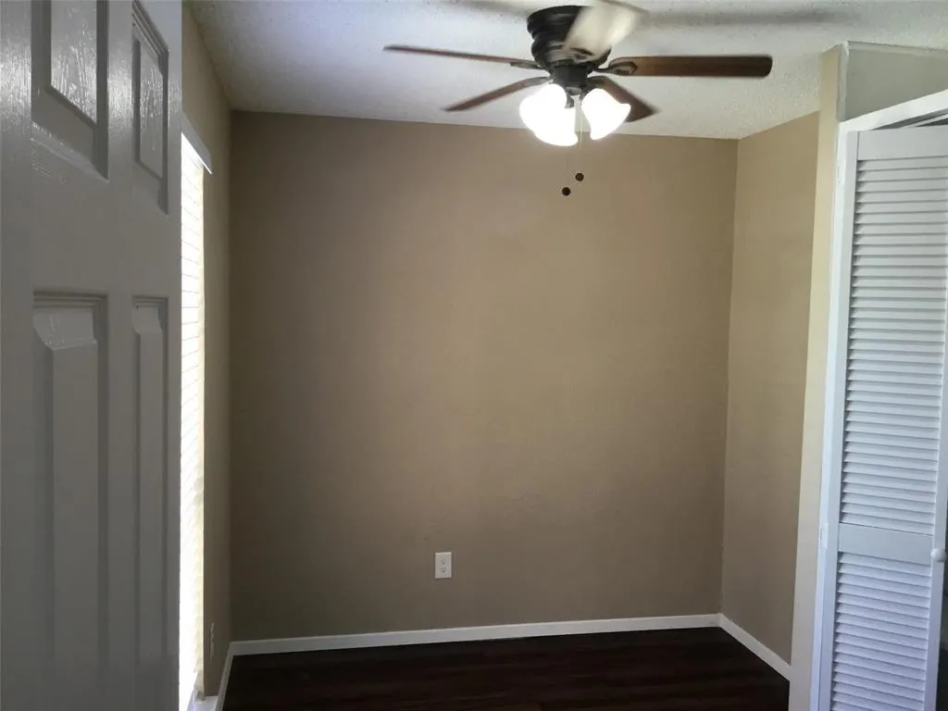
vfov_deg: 45.4
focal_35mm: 31
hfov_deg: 58.4
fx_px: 849
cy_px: 356
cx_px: 474
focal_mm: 3.3
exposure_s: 1/30
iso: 40
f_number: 2.4
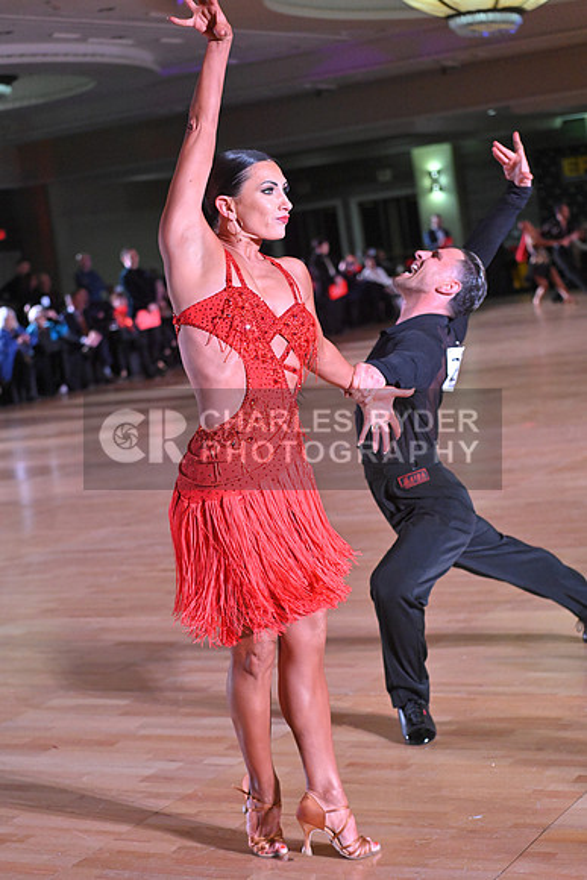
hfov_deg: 19.5
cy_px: 440
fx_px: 1711
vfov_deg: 28.8
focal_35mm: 70
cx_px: 294
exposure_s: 1/400
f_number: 4.5
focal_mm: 70
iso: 5000
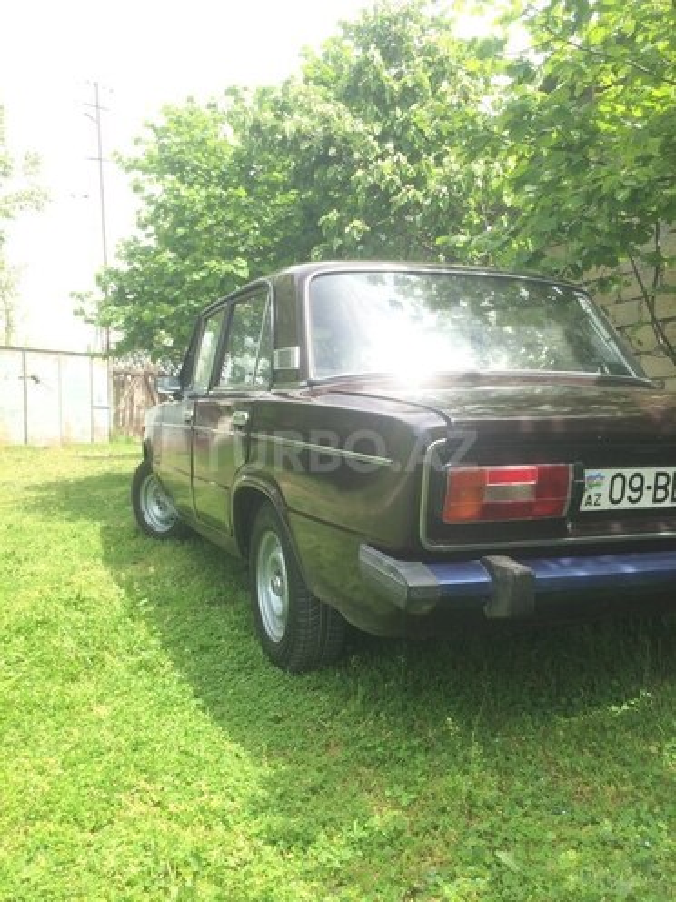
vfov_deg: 61.7
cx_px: 338
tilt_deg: -4.6
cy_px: 451
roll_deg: +1.8
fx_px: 755
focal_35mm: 29
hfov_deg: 48.2
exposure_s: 1/466
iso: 32
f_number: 2.2
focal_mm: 4.15
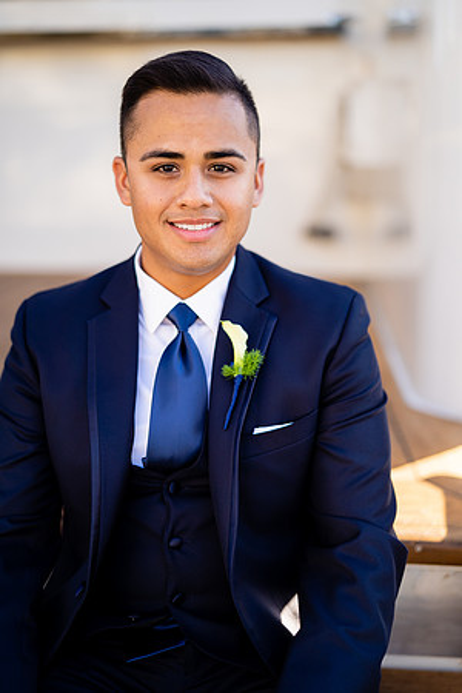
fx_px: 962
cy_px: 346
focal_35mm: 50
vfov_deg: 39.6
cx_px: 231
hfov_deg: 27.0
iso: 160
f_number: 1.4
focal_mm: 50
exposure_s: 1/1250
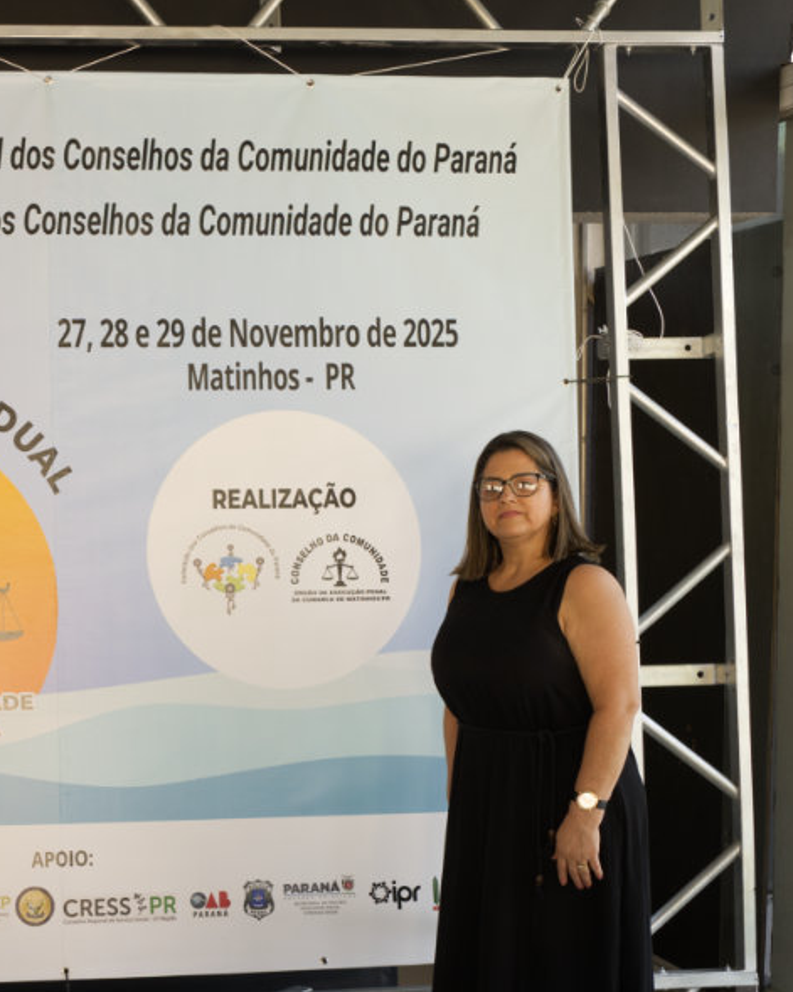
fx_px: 1966
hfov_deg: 22.1
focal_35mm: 67
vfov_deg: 28.1
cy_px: 671
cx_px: 45
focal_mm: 35
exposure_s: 1/100
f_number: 5.6
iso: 400
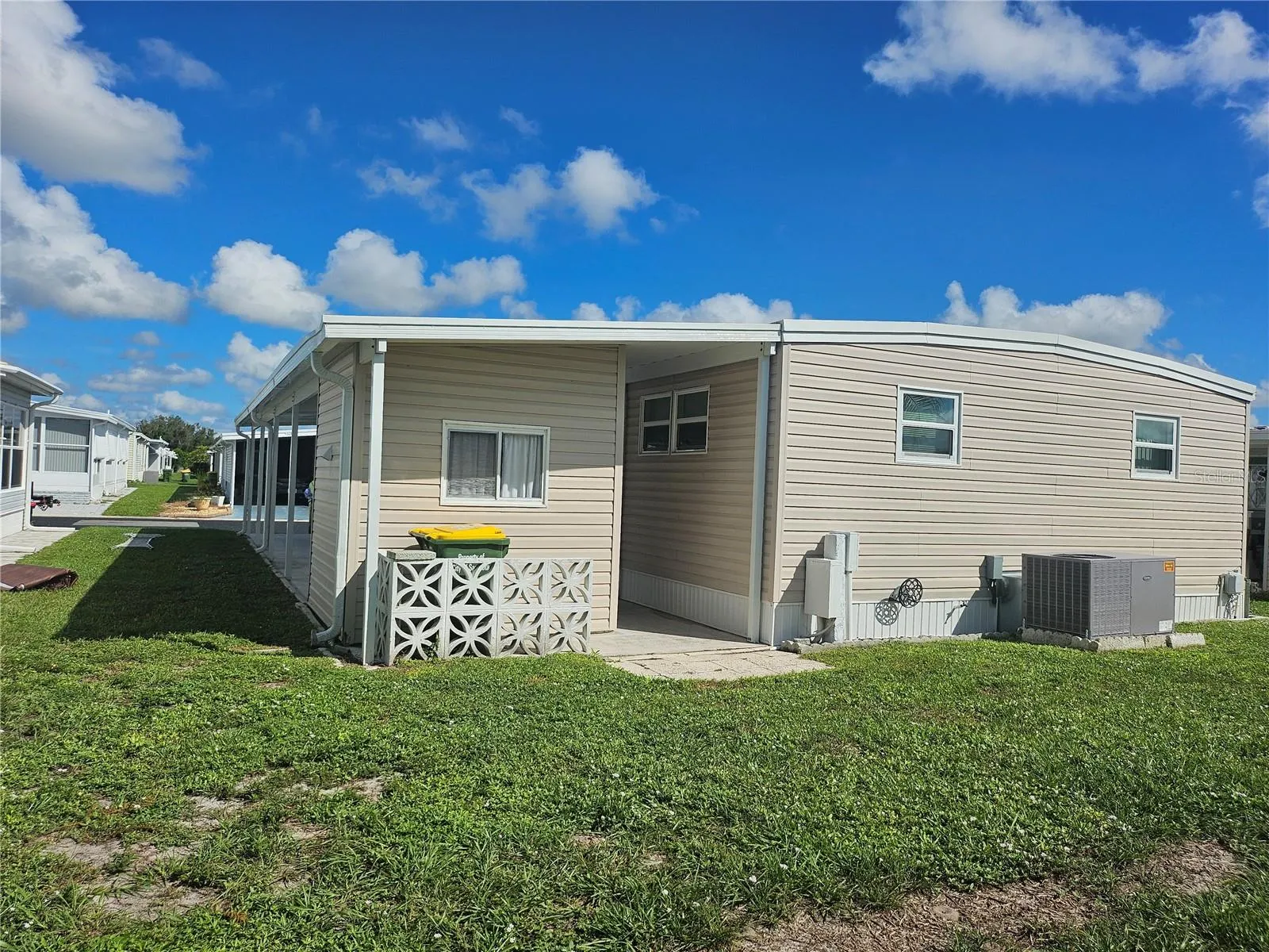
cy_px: 476
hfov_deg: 71.6
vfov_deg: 56.8
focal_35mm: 24
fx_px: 880
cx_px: 634
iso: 50
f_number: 1.8
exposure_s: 1/8908
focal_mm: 5
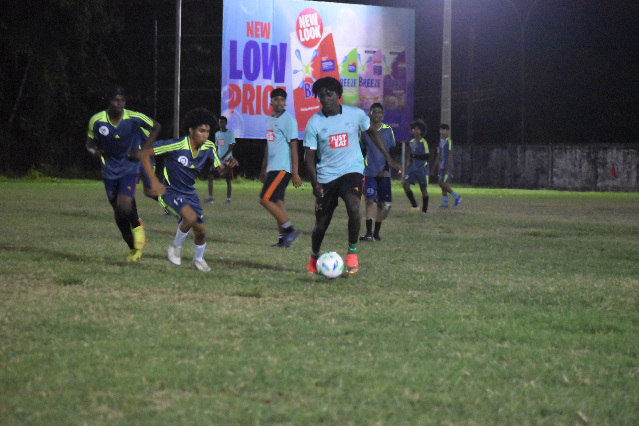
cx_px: 320
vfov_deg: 9.2
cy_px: 213
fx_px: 2663
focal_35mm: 150
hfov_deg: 13.7
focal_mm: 100
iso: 9000
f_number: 4.8
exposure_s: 1/125
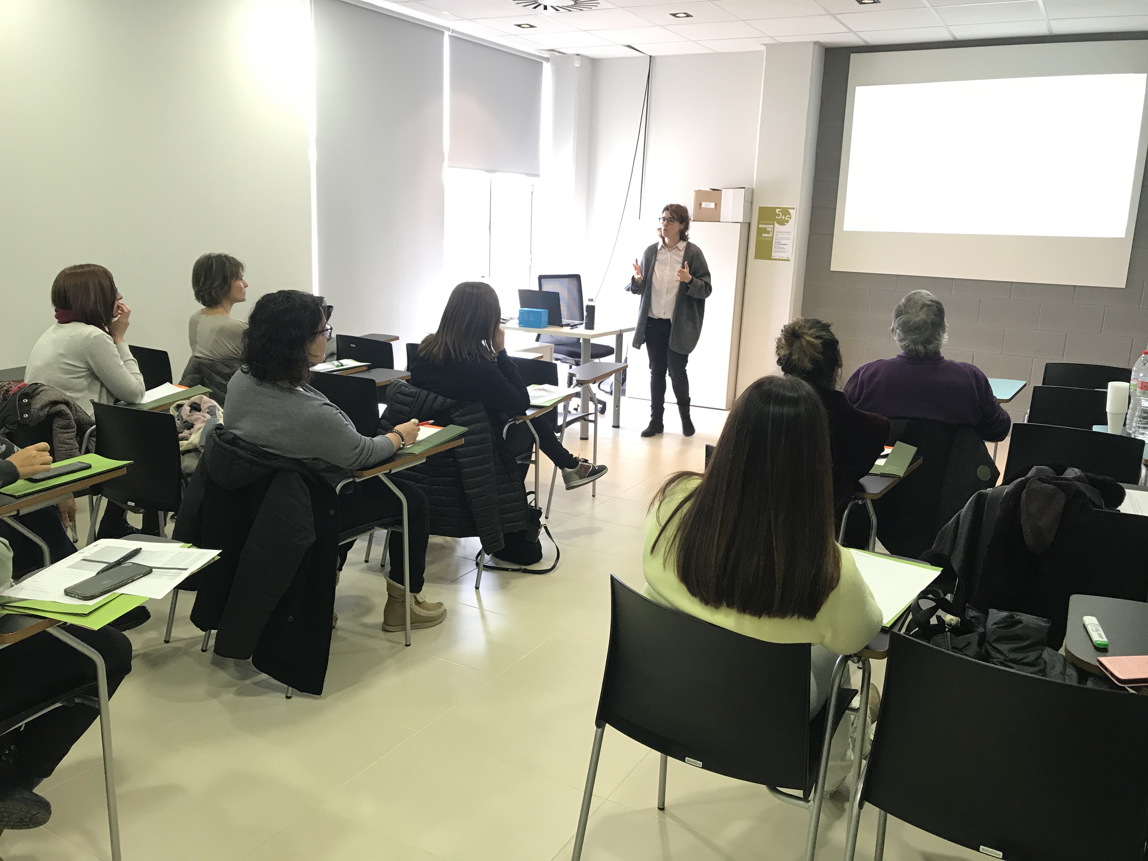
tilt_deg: -12.6
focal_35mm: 28
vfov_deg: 49.7
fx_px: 929
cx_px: 574
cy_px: 430
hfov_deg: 63.4
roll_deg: -2.6
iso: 40
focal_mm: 3.99
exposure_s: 1/24
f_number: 1.8
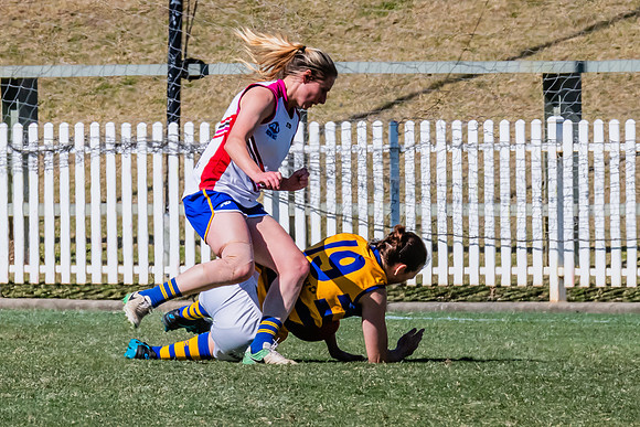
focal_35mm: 970
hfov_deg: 2.1
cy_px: 164
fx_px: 17253
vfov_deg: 1.4
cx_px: 326
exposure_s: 1/1600
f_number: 14
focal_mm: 360
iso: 800
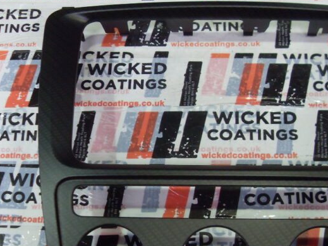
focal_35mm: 54
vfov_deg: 26.8
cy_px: 171
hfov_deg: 35.3
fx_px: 512
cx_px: 209
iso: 200
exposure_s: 1/30
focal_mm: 6.3
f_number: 2.8
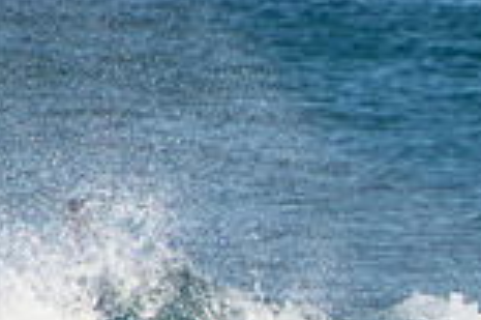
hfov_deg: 0.9
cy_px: 390
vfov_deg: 0.6
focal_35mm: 2248
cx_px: 832
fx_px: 30004
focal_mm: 400
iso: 400
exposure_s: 1/1600
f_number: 5.6
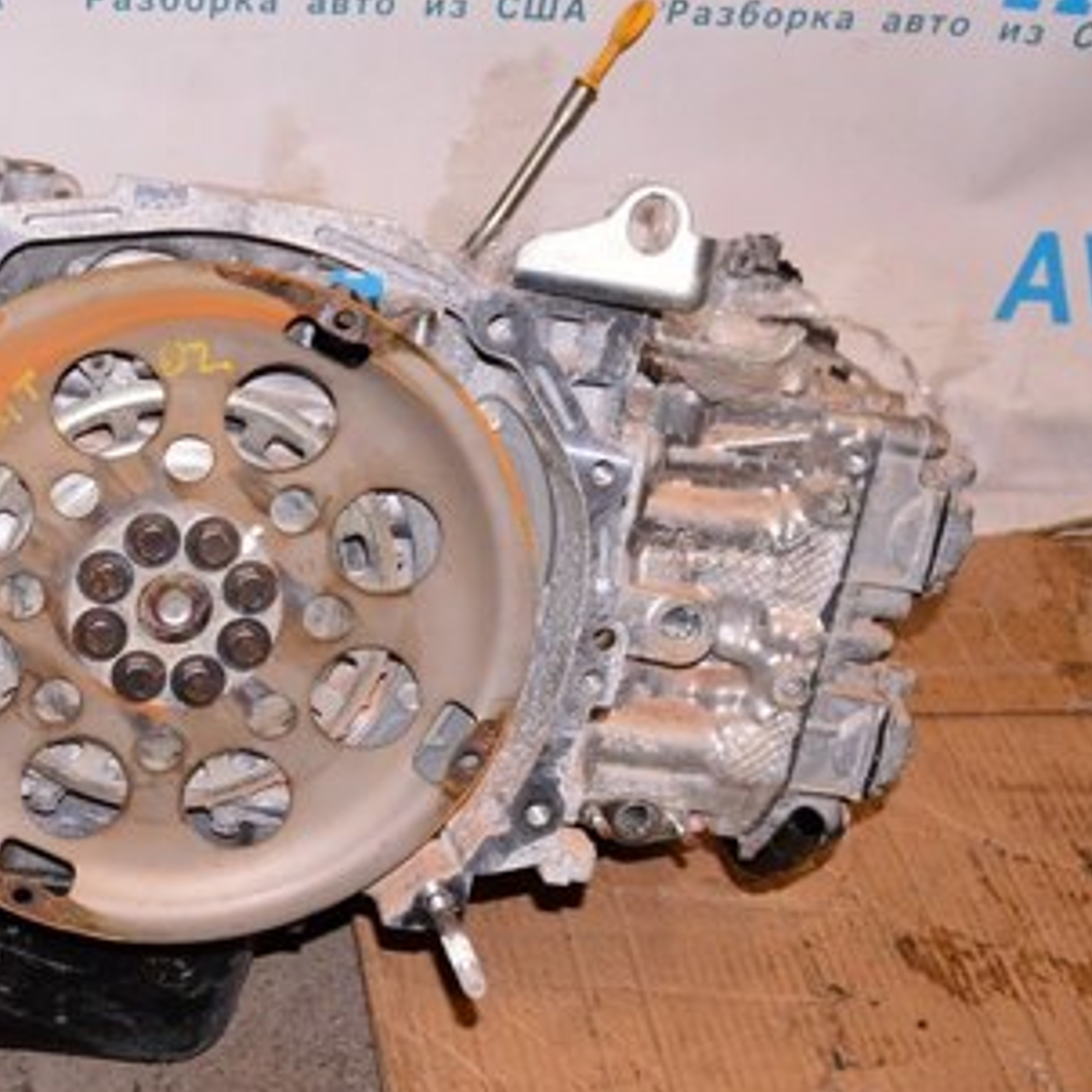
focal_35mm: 54
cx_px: 80
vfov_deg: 31.6
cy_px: 450
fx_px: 1927
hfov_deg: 30.1
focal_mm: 20
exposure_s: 1/160
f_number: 8
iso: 1600
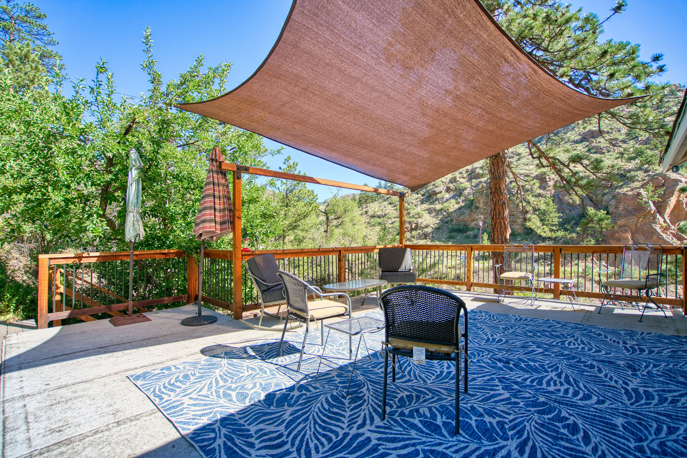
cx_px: 344
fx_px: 305
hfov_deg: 96.7
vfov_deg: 73.7
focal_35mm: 16
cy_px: 229
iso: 500
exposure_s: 1/1250
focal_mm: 16
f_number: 4
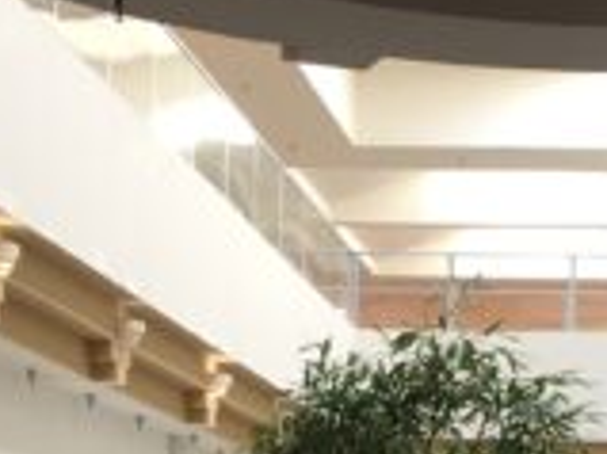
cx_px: 561
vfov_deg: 9.7
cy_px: 980
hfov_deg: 14.0
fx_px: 2453
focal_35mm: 140
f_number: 2.2
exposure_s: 1/40
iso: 25
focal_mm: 4.15
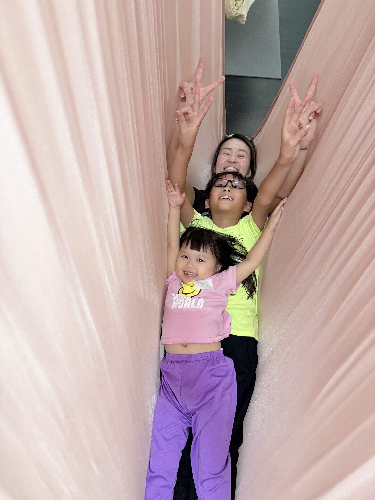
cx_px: 188
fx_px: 347
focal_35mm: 24
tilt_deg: -61.4
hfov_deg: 56.8
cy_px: 250
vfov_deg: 71.6
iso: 500
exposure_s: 1/50
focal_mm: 6.76
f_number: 1.78
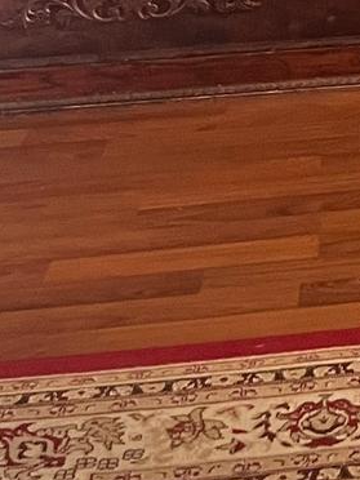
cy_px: -476
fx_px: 1983
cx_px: 926
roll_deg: +0.3
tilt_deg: -0.7
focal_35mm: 143
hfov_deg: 9.1
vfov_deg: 12.2
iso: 200
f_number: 1.6
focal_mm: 5.1
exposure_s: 1/60
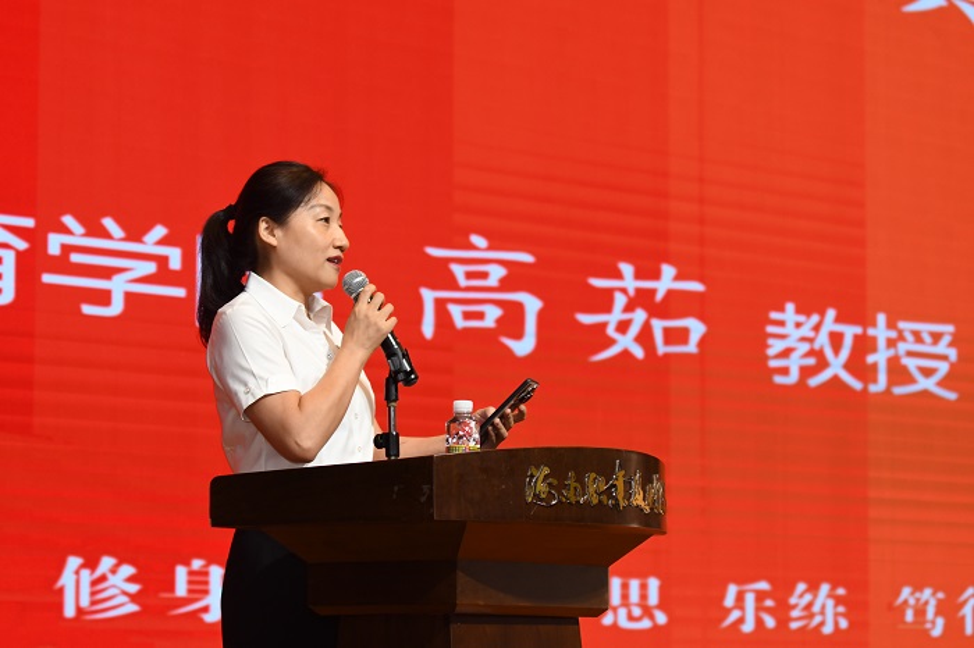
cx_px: 487
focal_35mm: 128
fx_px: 3448
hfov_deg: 16.1
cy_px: 324
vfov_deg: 10.7
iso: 1100
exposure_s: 1/125
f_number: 4.8
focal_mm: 85
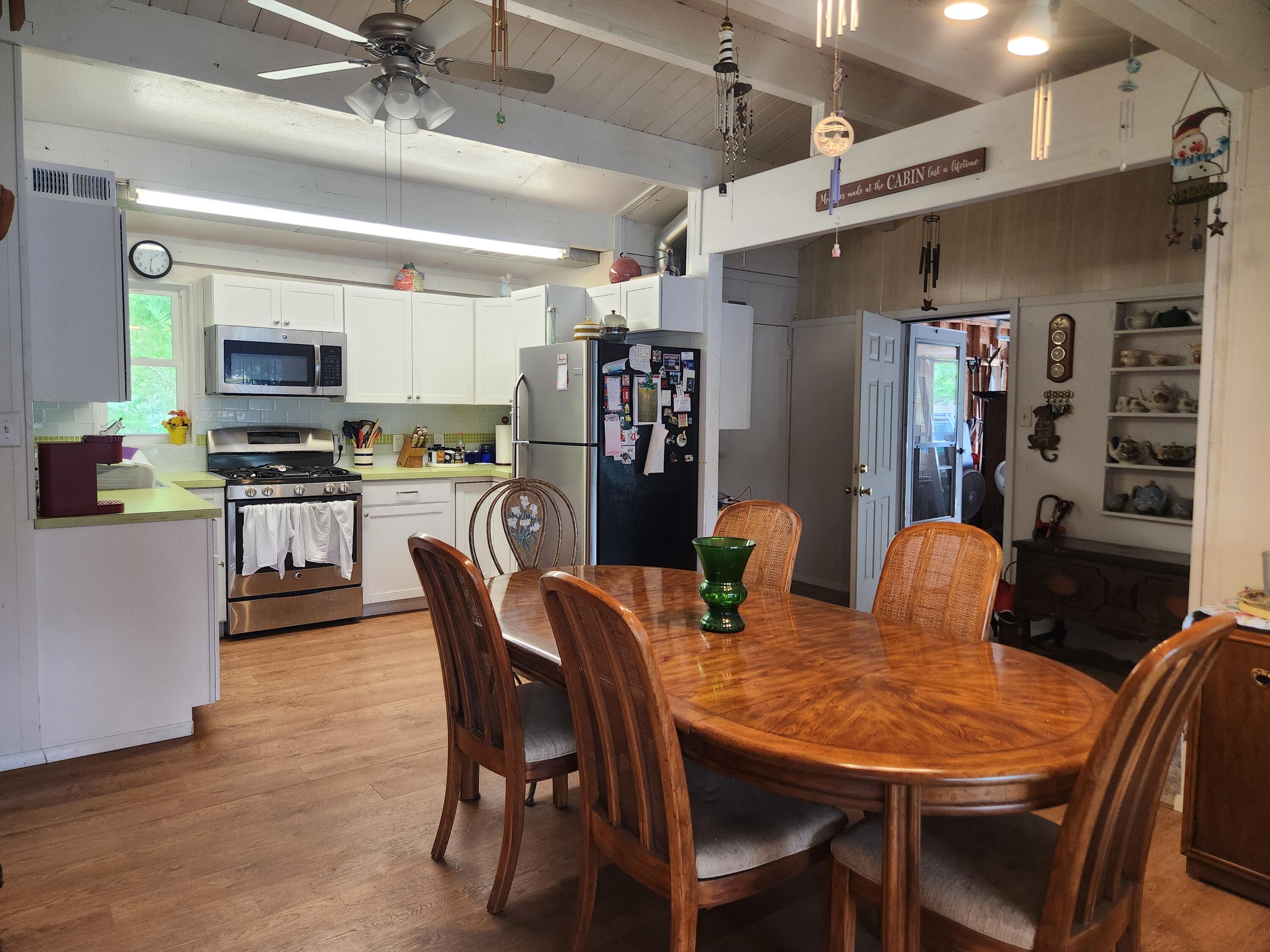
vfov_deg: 58.9
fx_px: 844
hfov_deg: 73.9
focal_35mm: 23
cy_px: 476
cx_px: 635
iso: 250
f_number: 1.8
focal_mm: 5.4
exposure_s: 1/120
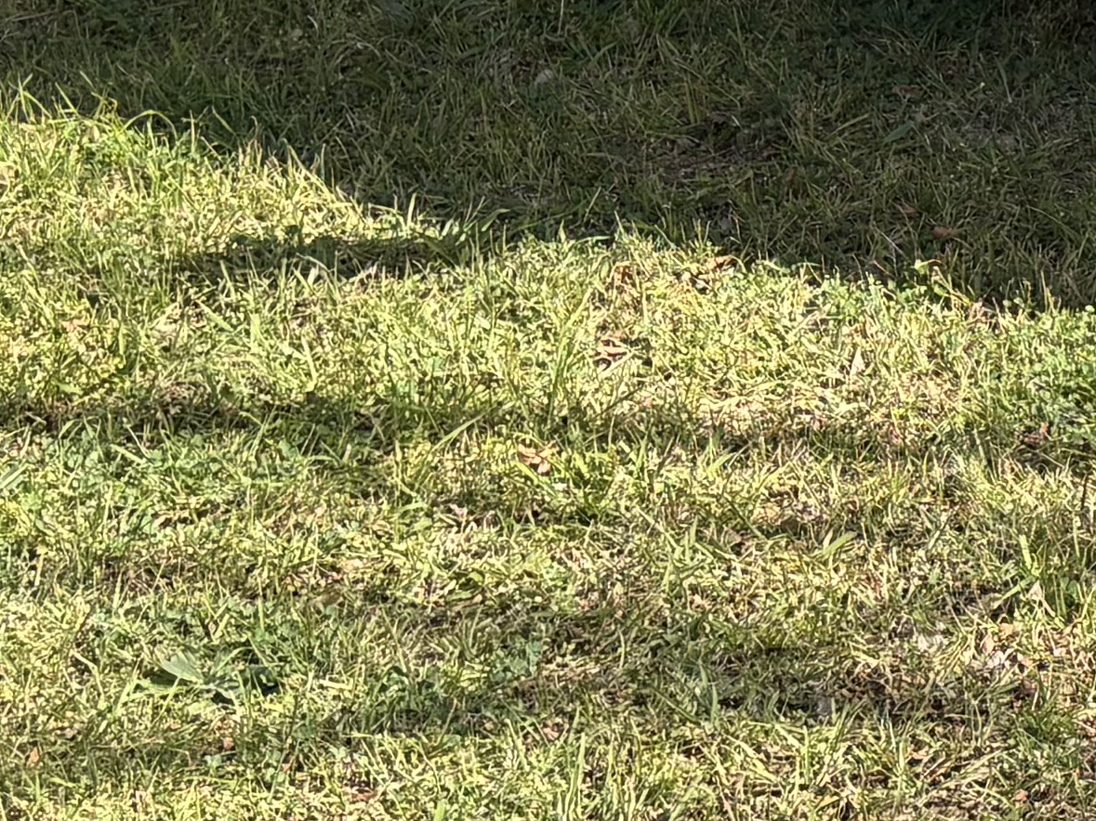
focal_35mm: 126
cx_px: 1671
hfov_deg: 14.5
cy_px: -339
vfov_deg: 11.4
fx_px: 3989
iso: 50
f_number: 1.6
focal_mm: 5.96
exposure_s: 1/1058
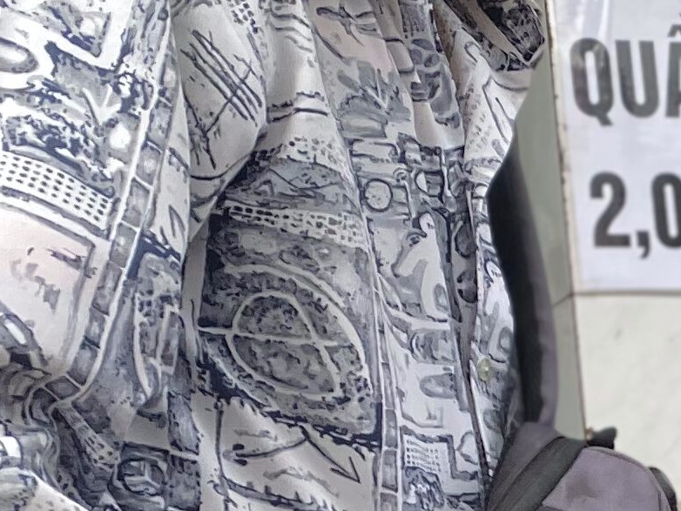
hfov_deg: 13.0
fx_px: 2637
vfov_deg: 10.2
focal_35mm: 134
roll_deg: +3.5
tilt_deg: -7.8
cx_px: 1298
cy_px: 1008
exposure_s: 1/418
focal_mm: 4.25
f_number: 1.8
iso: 32
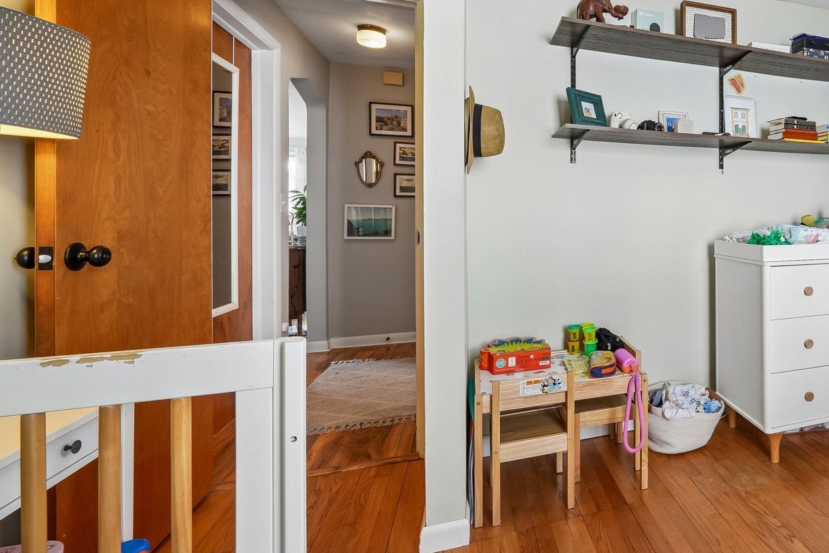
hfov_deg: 74.5
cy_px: 206
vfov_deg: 61.0
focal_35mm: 20
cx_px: 670
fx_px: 460
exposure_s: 1/3.33
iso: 400
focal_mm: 12
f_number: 16
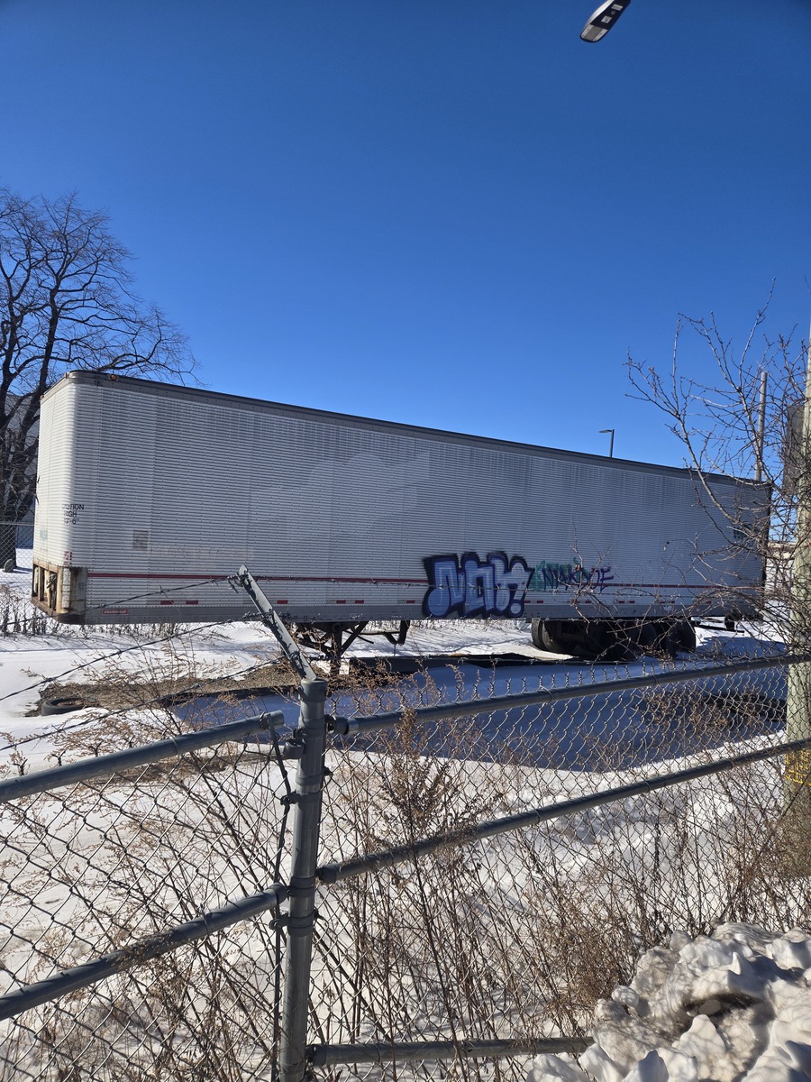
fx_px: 718
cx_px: 406
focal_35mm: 23
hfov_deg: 58.9
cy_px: 541
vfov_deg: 73.9
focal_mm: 5.4
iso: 25
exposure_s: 1/2790
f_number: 1.8
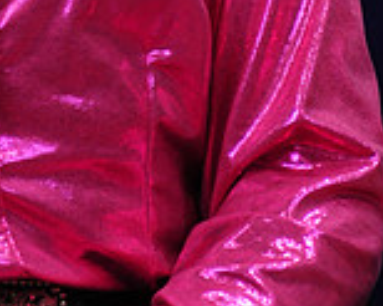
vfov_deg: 3.5
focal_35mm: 435
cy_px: -401
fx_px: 4928
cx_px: -78
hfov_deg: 4.4
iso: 640
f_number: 4
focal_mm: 82
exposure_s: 1/125
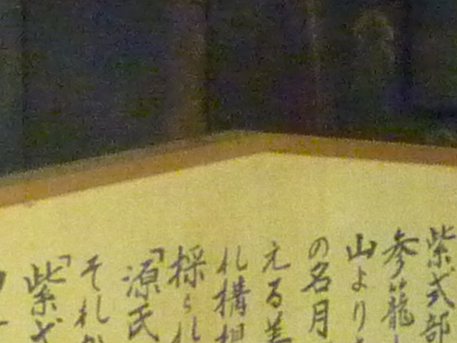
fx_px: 2785
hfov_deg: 9.1
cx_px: 761
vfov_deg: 7.0
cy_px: 69
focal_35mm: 211
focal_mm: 4.7
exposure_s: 1/8
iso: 800
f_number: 3.4
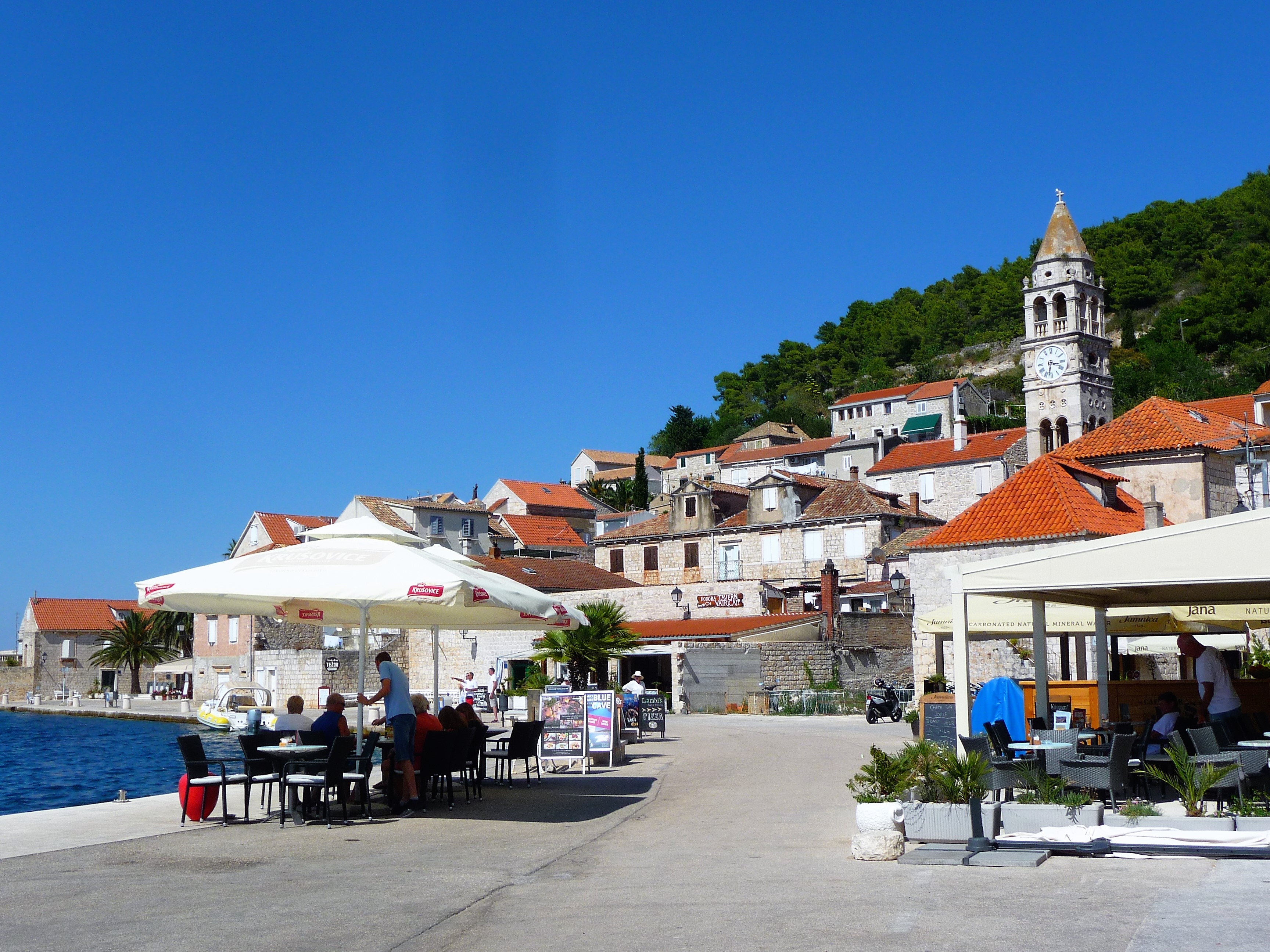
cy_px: 476
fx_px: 1578
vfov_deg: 33.6
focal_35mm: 43
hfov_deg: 43.9
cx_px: 635
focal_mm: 7.1
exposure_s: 1/320
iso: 100
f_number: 10
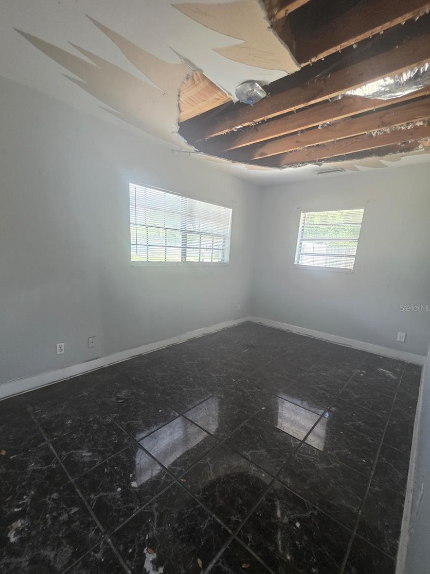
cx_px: 205
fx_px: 232
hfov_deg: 85.6
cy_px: 308
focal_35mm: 14
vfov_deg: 101.9
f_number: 1.9
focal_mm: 2.2
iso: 250
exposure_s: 1/120
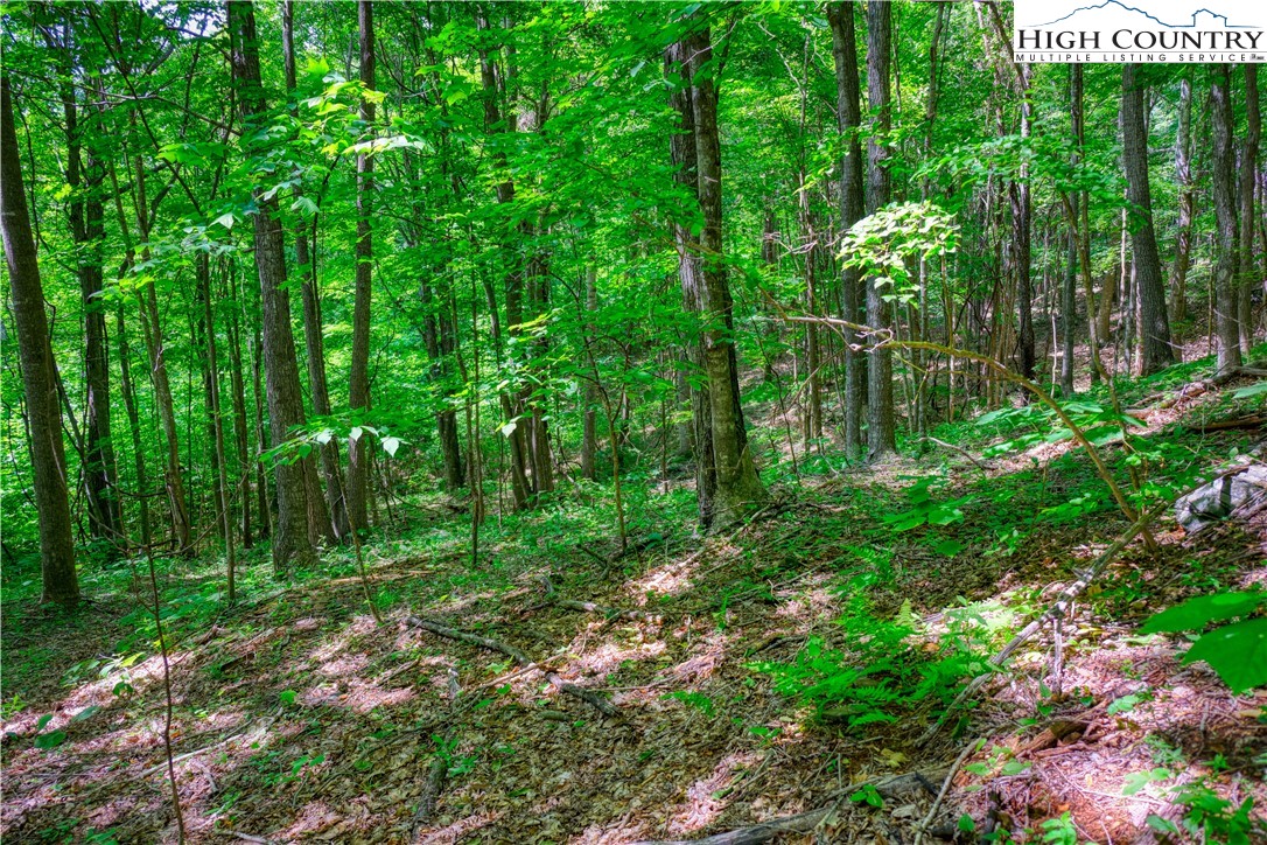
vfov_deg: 47.9
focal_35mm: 27
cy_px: 422
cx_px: 634
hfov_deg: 67.4
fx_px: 950
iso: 320
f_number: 4
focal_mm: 18
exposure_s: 1/120
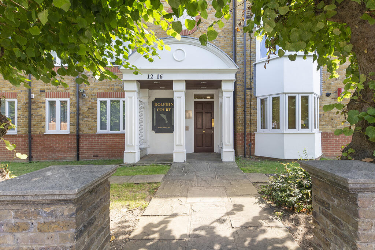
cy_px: 125
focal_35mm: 12
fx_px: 125
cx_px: 188
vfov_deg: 90.1
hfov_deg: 112.6
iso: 320
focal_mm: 12
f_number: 8
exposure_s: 1/50
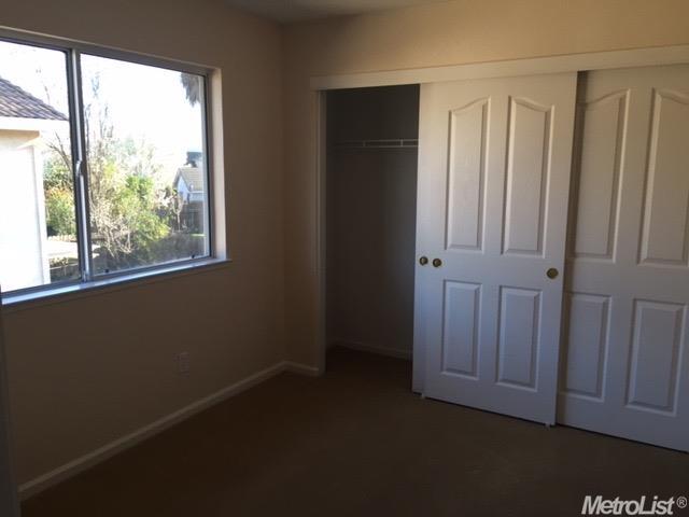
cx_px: 344
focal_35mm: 29
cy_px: 258
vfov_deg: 48.2
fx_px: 577
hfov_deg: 61.7
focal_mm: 4.15
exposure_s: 1/120
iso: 50
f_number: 2.2
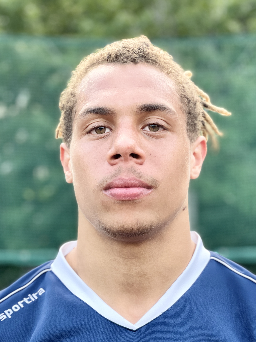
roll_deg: +1.4
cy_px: 171
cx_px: 128
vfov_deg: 36.8
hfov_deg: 28.0
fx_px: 513
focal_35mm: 52
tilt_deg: +0.7
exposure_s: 1/122
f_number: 2
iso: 125
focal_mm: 6
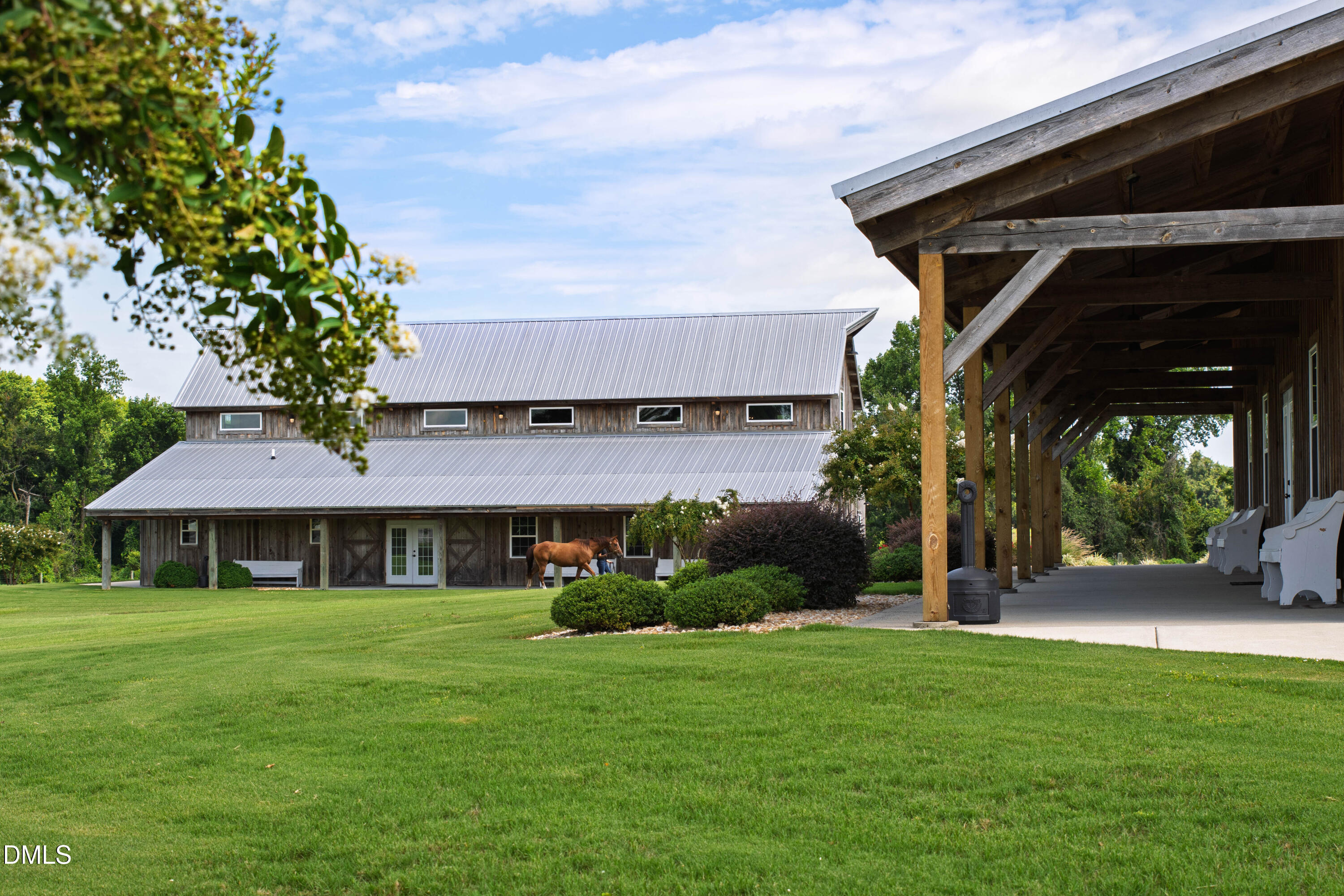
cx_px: 672
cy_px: 448
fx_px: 2128
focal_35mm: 57
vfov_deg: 23.8
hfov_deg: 35.1
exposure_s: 1/400
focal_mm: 38
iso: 100
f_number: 5
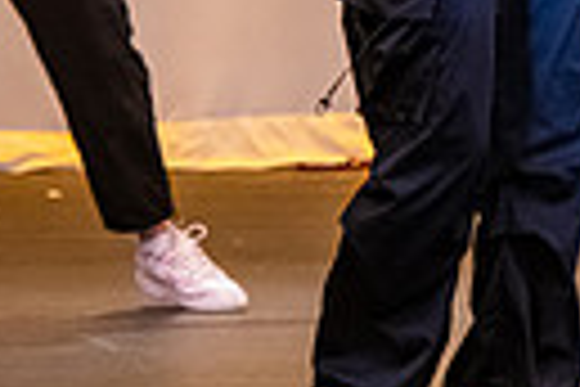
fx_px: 9811
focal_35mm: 609
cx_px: 872
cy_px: -376
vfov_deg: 2.3
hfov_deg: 3.4
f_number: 3.2
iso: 4000
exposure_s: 1/250
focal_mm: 135
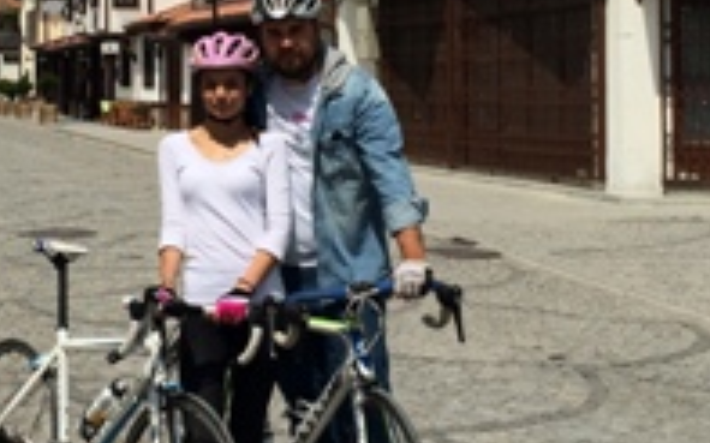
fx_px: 1354
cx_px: 195
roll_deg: +1.7
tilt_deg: -1.3
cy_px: 58
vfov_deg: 18.3
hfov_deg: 29.0
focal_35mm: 70
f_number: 2.2
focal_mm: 4.15
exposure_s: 1/3731
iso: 32
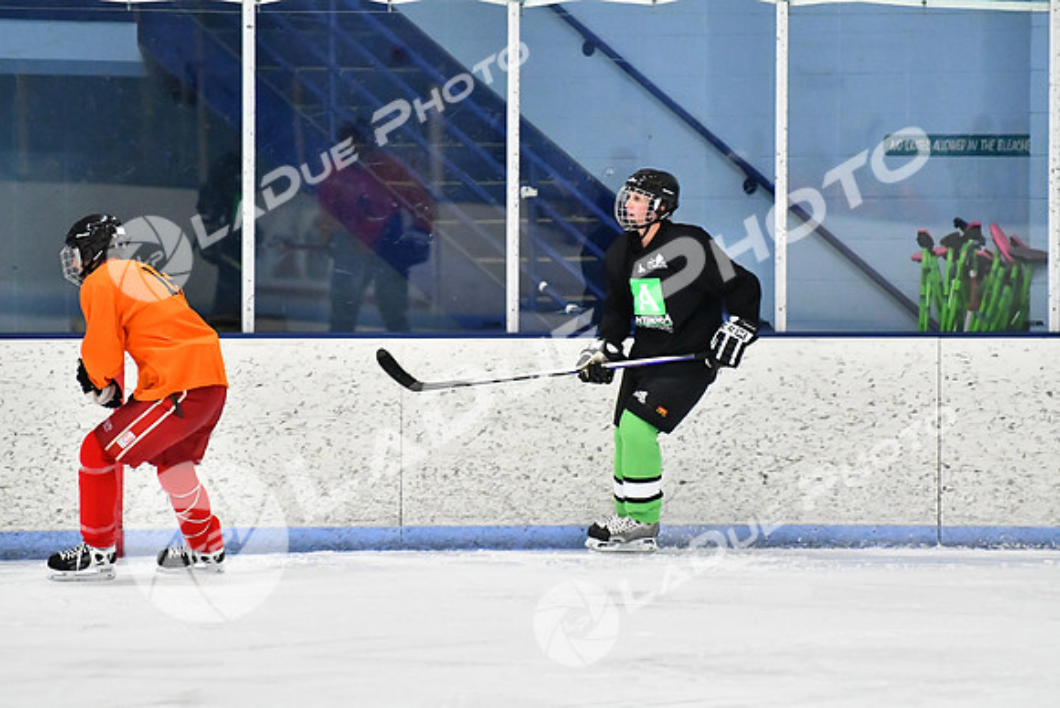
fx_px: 8835
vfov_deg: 4.6
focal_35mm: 300
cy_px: 354
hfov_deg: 6.9
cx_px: 530
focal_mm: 200
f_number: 2.8
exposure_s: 1/1250
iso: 6400
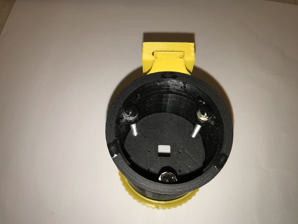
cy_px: 112
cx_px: 149
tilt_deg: -67.9
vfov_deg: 49.7
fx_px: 241
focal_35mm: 28
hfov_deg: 63.4
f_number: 1.8
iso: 20
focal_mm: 3.99
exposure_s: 1/305
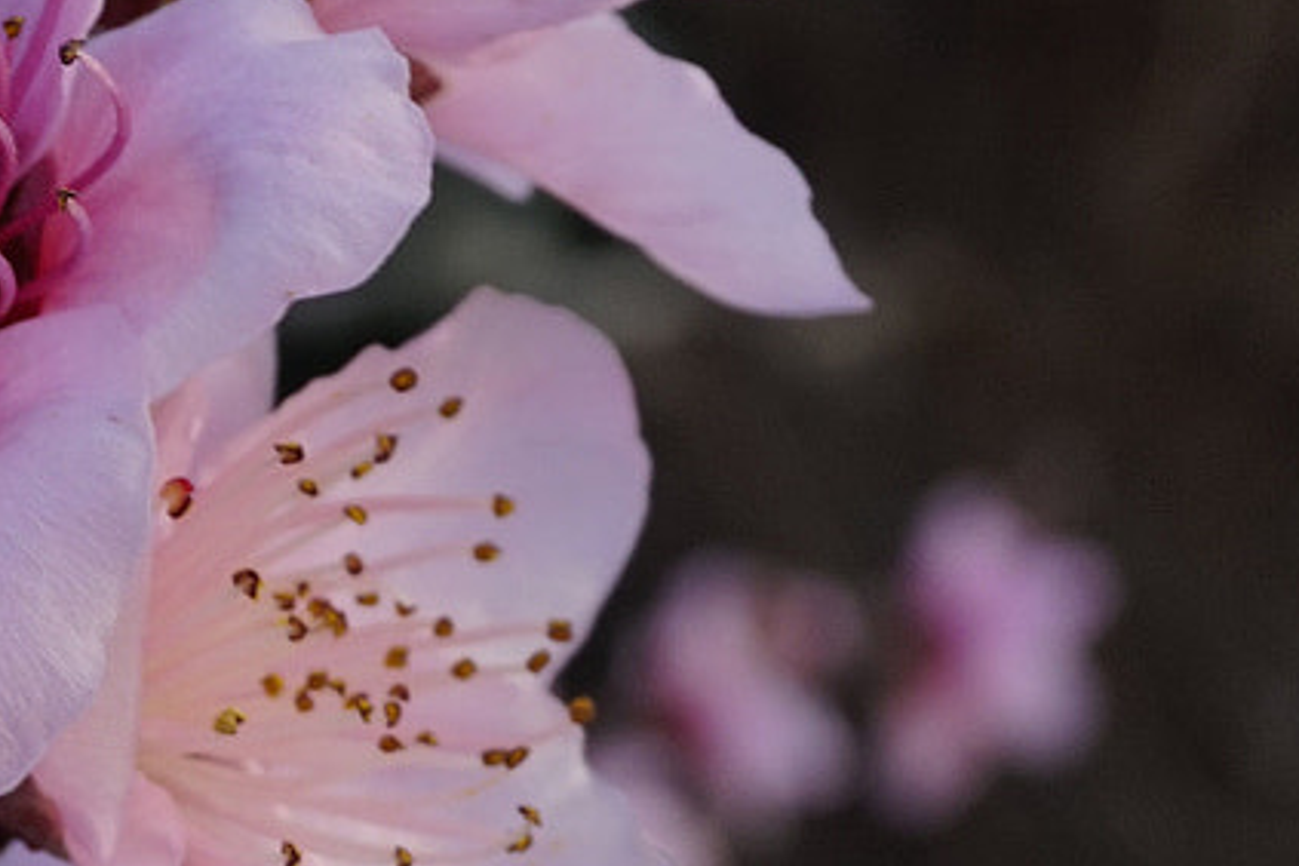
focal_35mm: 176
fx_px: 6346
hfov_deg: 11.4
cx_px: -326
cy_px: 883
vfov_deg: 7.8
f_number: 9
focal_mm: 31
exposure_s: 1/40
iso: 100
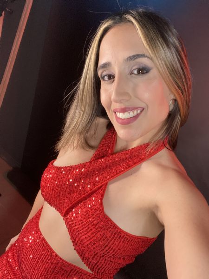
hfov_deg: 46.8
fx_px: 242
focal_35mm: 30
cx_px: 104
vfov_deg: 60.0
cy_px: 140
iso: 400
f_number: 2.2
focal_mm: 2.71
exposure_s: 1/51
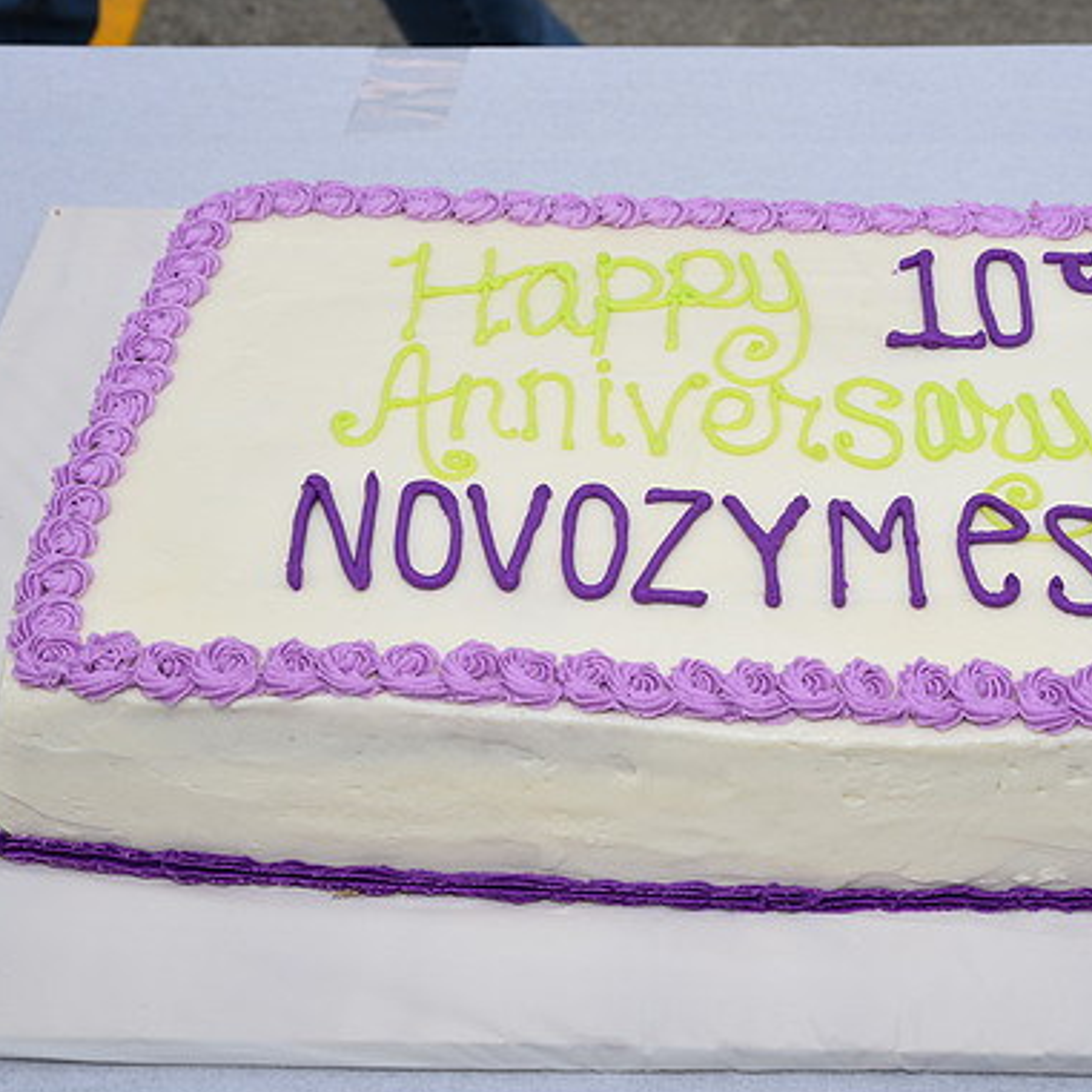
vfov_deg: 23.1
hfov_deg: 23.0
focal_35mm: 75
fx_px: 2677
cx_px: 711
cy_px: 546
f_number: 11
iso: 100
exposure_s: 1/200
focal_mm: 58
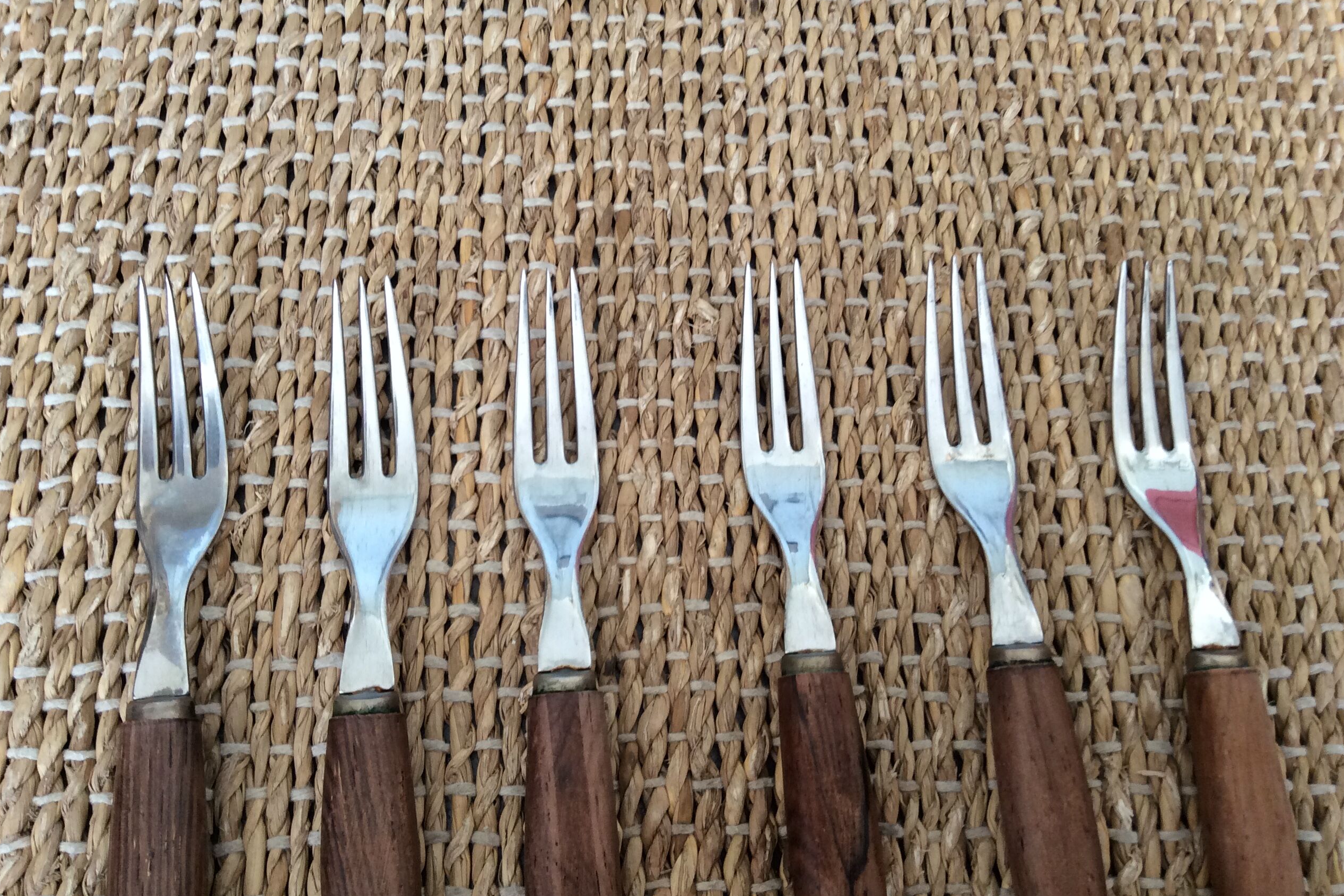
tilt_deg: -69.3
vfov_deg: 38.9
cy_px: 440
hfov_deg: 55.8
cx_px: 662
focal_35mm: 34
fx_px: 1269
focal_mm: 3.3
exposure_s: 1/25
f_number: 2.4
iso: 64
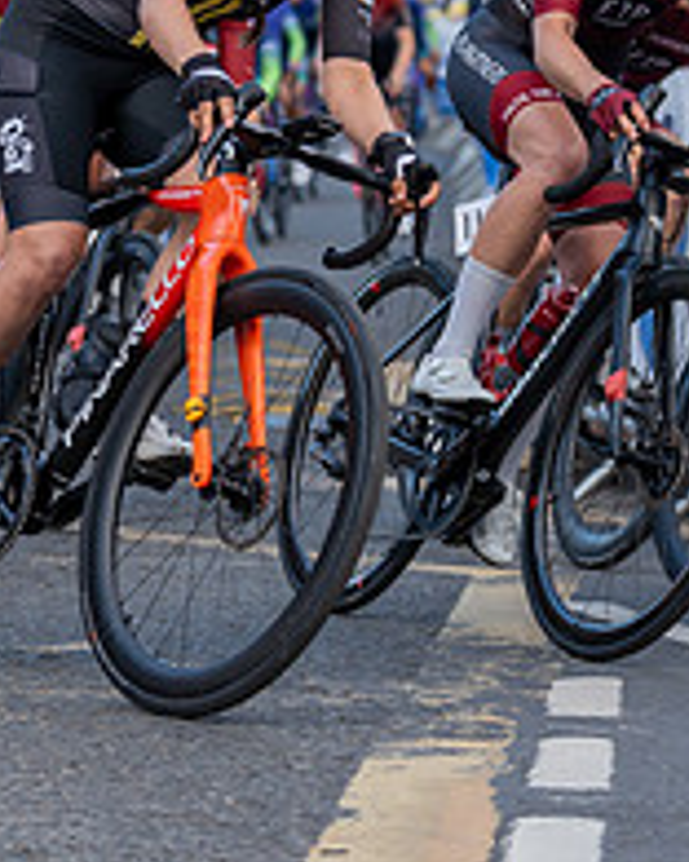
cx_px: 141
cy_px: 64
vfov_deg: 9.9
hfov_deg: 7.9
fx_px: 4970
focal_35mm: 195
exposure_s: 1/1000
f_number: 3.2
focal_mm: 70
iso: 400
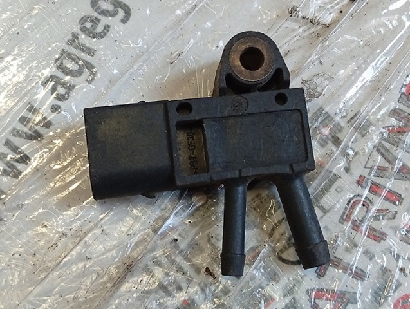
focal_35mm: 52
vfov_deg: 28.1
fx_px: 617
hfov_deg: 36.8
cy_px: 154
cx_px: 205
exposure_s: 1/50
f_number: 1.8
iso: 189
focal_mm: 3.96
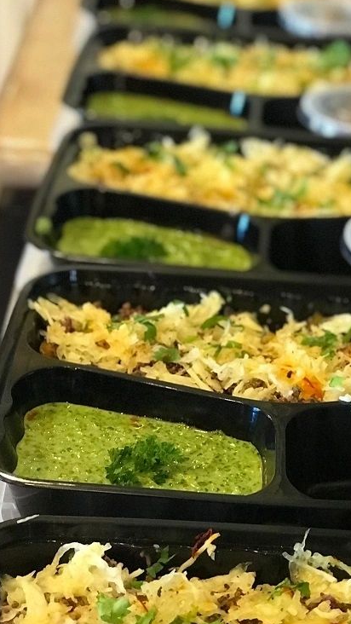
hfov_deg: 13.8
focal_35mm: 87
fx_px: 1439
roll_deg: -3.8
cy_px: 360
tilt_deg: -30.3
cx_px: 299
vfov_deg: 24.4
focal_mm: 6.6
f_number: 2.8
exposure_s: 1/60
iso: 800
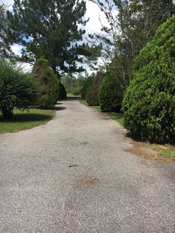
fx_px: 195
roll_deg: -0.4
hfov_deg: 48.2
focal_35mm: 29
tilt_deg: -5.6
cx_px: 88
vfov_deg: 61.7
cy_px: 116
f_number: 2.2
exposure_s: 1/884
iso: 25
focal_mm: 4.15
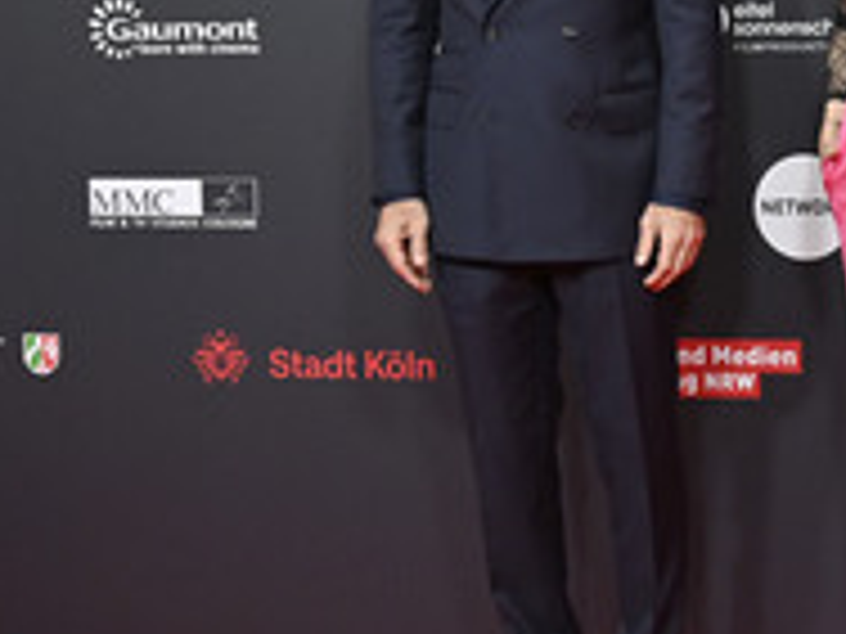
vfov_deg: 16.4
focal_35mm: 90
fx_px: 2200
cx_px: 1001
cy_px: 193
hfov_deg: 20.4
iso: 800
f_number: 5
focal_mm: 39
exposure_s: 1/200
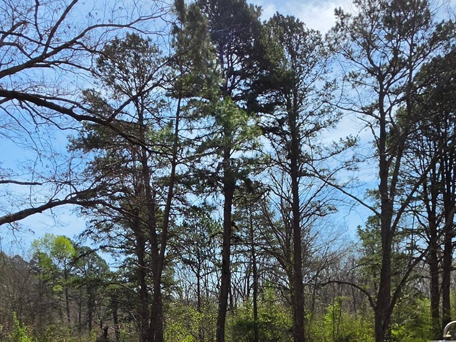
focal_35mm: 34
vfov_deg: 37.9
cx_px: 212
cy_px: 331
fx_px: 448
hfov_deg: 53.9
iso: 32
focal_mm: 2.2
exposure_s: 1/2797
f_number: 1.9
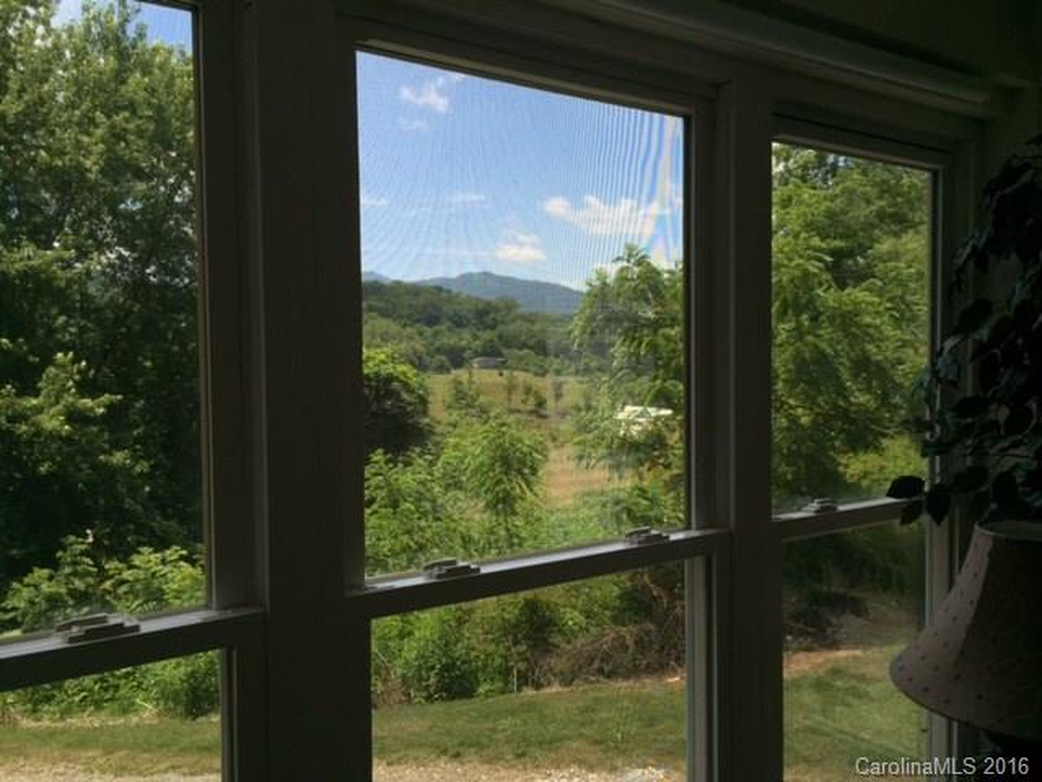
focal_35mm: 29
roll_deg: +0.3
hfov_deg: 61.7
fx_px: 873
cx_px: 521
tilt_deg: -1.2
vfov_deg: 48.2
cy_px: 391
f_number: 2.2
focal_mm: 4.15
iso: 32
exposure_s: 1/1582
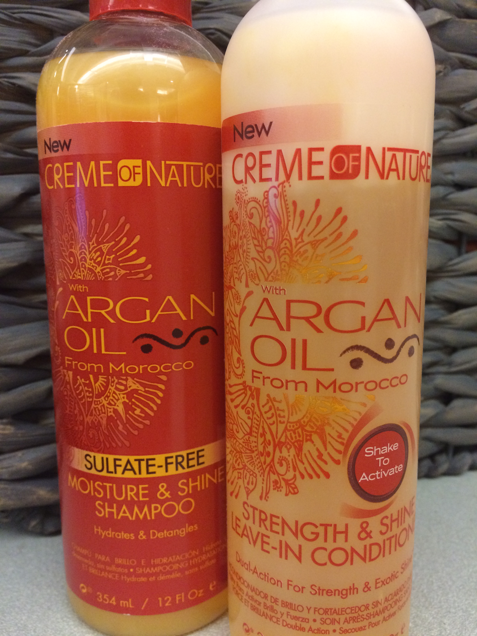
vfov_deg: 61.7
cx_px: 238
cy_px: 318
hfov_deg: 48.2
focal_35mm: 29
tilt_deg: -9.1
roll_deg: -0.8
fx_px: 533
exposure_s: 1/24
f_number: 2.2
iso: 320
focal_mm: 4.15
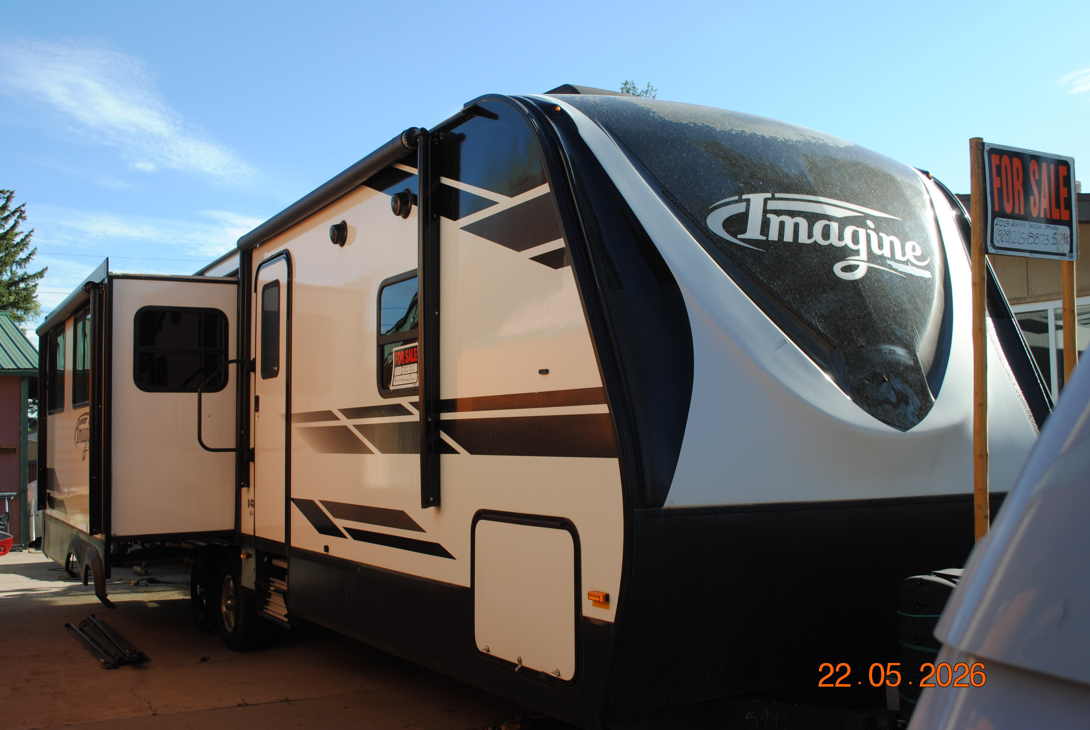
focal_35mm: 36
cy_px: 365
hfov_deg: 53.1
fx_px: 1091
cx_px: 545
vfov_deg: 37.0
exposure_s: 1/200
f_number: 7.1
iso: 100
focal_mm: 24
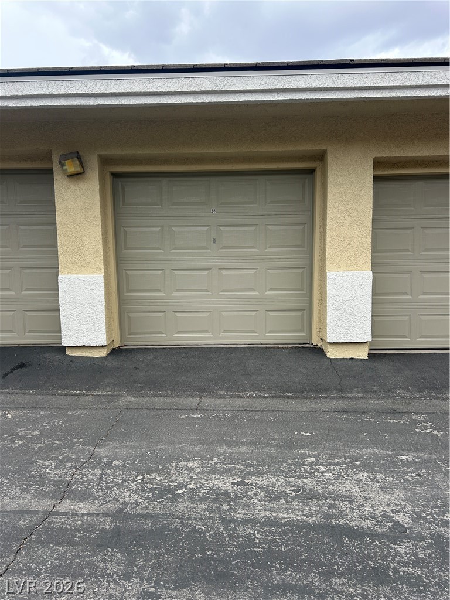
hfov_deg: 53.1
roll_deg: -0.3
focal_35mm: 26
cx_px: 225
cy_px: 300
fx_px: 451
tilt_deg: -6.0
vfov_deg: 67.3
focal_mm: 5.7
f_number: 1.5
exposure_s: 1/2208
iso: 50
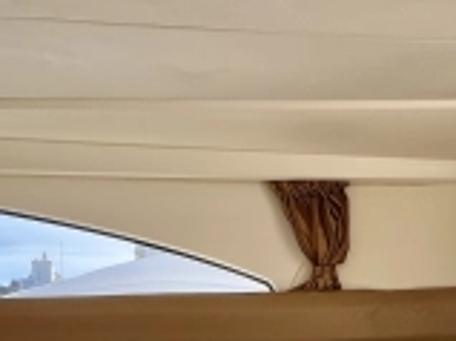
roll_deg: -1.5
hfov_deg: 40.6
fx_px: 592
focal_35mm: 45
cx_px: 100
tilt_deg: -13.3
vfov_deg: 23.9
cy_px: 537
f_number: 1.8
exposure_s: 1/234
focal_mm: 1.57
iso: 32
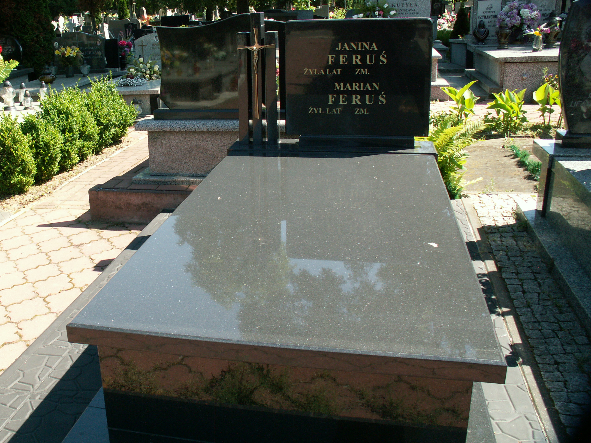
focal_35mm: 35
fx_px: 598
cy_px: 222
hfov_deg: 52.6
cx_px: 296
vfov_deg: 40.7
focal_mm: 5.86
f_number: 5
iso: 50
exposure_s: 1/125
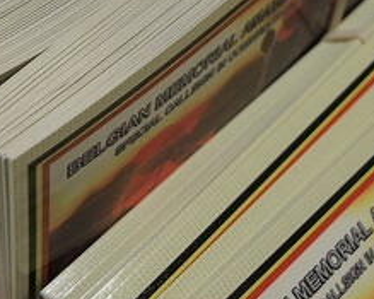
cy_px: 72
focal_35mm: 80
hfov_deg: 23.7
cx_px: 113
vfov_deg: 19.0
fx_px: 885
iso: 280
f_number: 2
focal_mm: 6
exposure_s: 1/30
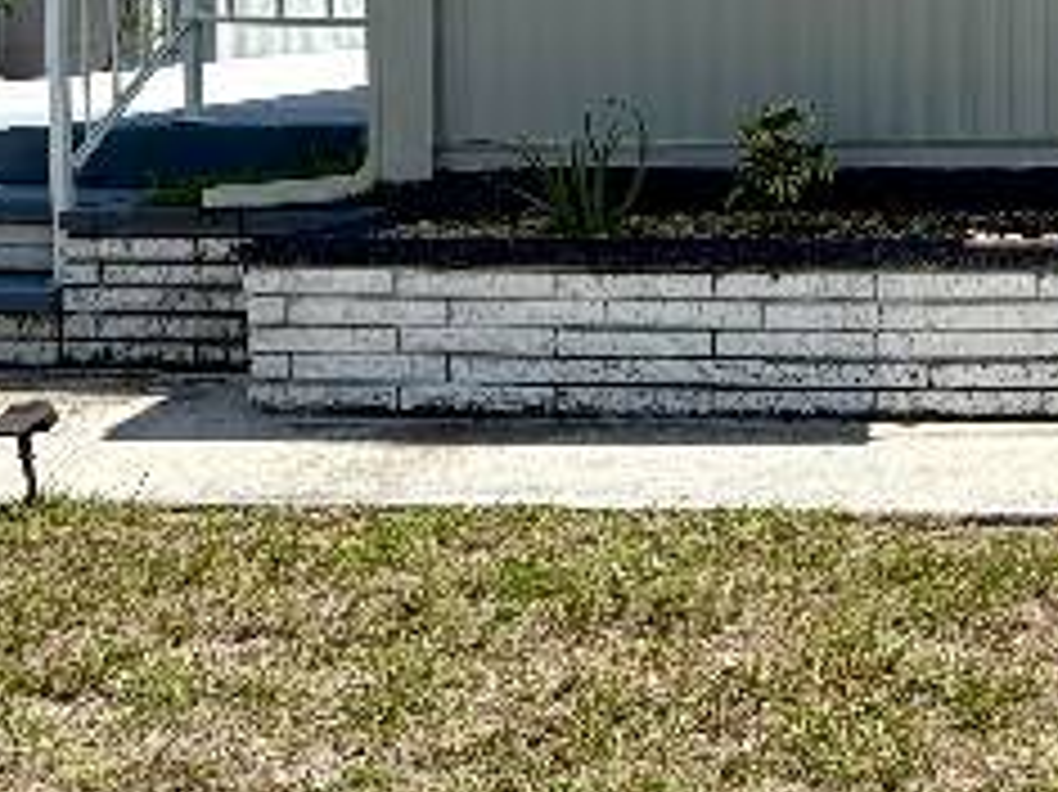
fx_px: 2872
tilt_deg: +1.4
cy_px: -164
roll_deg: +0.6
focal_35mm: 94
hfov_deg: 18.1
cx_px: 1670
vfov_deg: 15.2
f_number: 1.6
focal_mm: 5.96
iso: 50
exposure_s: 1/2985
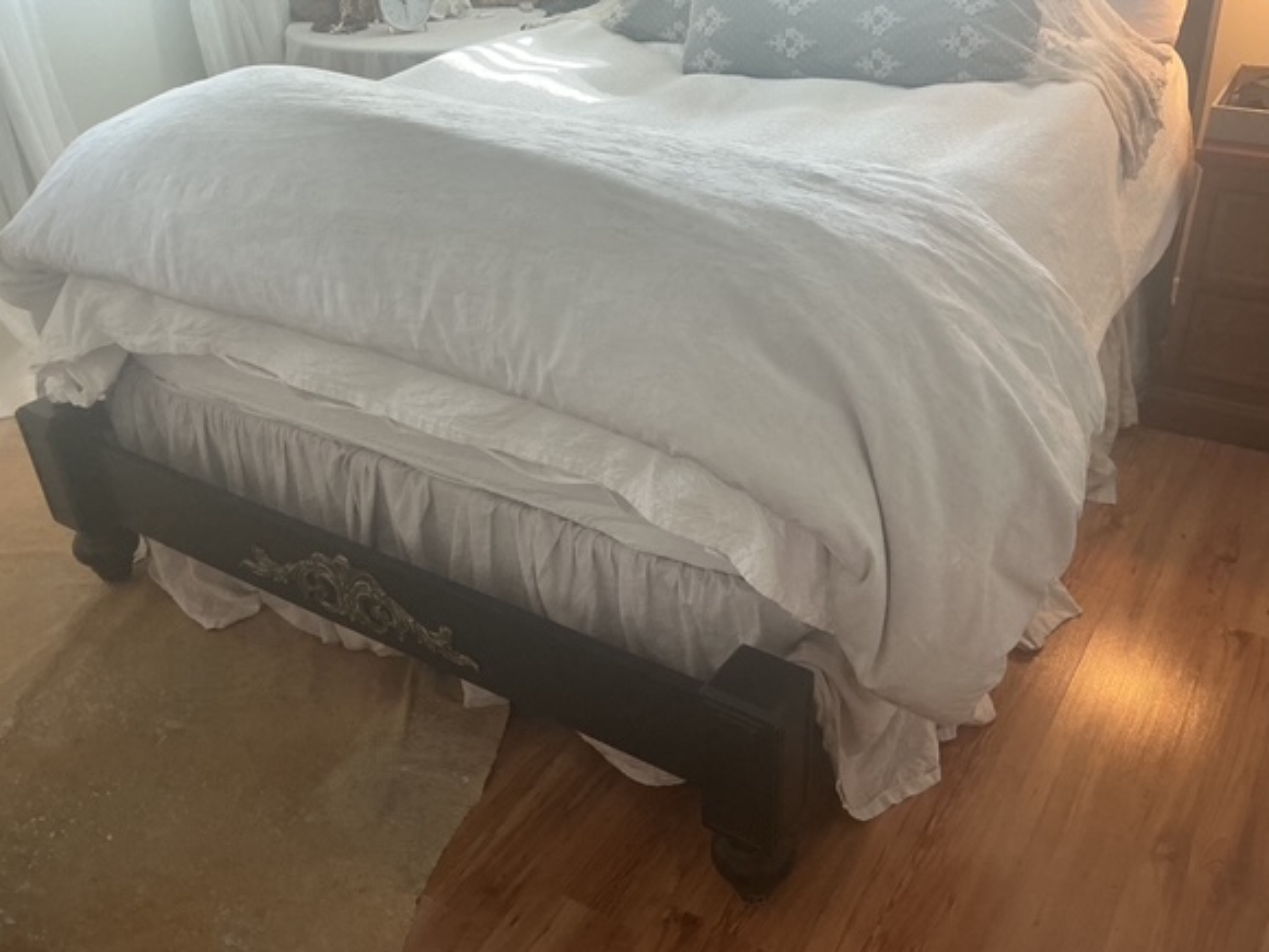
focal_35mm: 32
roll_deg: +1.5
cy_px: 473
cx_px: 698
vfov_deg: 44.2
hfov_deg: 56.7
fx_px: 1173
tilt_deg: -30.7
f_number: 1.8
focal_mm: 3
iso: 100
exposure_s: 1/60
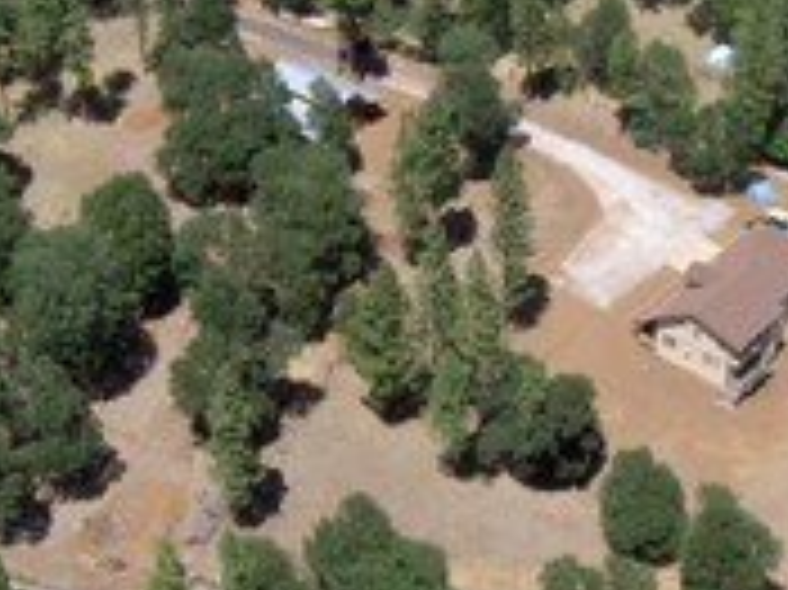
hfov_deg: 19.6
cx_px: 522
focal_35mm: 100
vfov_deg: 14.8
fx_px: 2275
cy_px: 302
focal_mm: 8
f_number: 4.7
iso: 50
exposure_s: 1/320
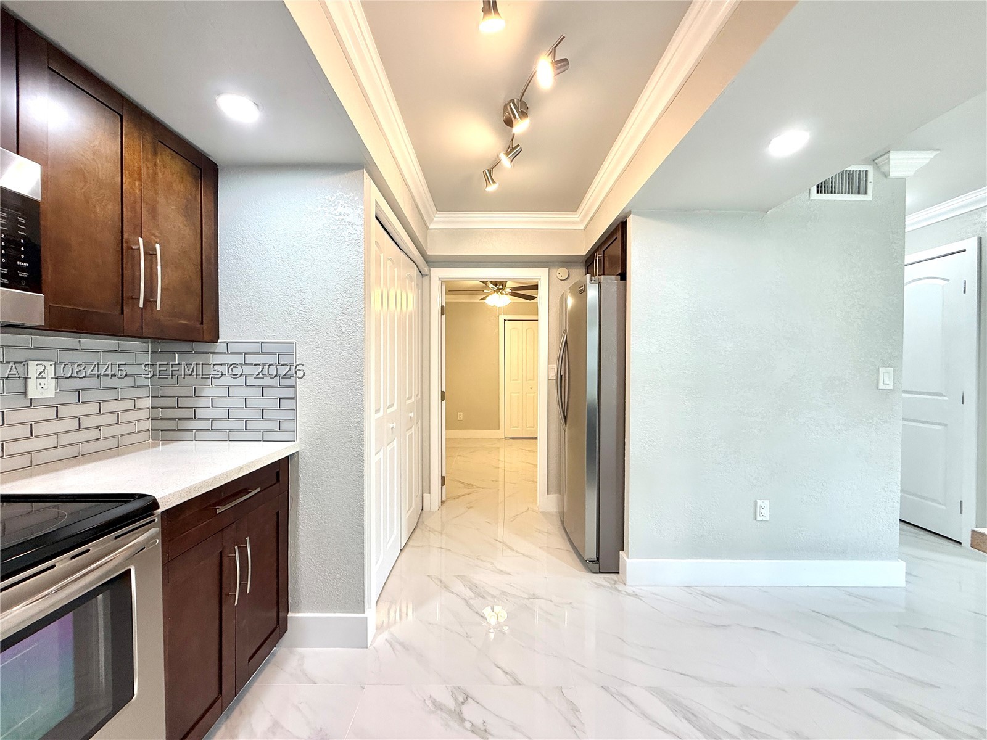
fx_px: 399
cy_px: 370
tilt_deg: -1.0
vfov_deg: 85.7
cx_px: 494
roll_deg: +0.3
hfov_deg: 102.1
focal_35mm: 14
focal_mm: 2.22
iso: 200
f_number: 2.2
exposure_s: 1/120
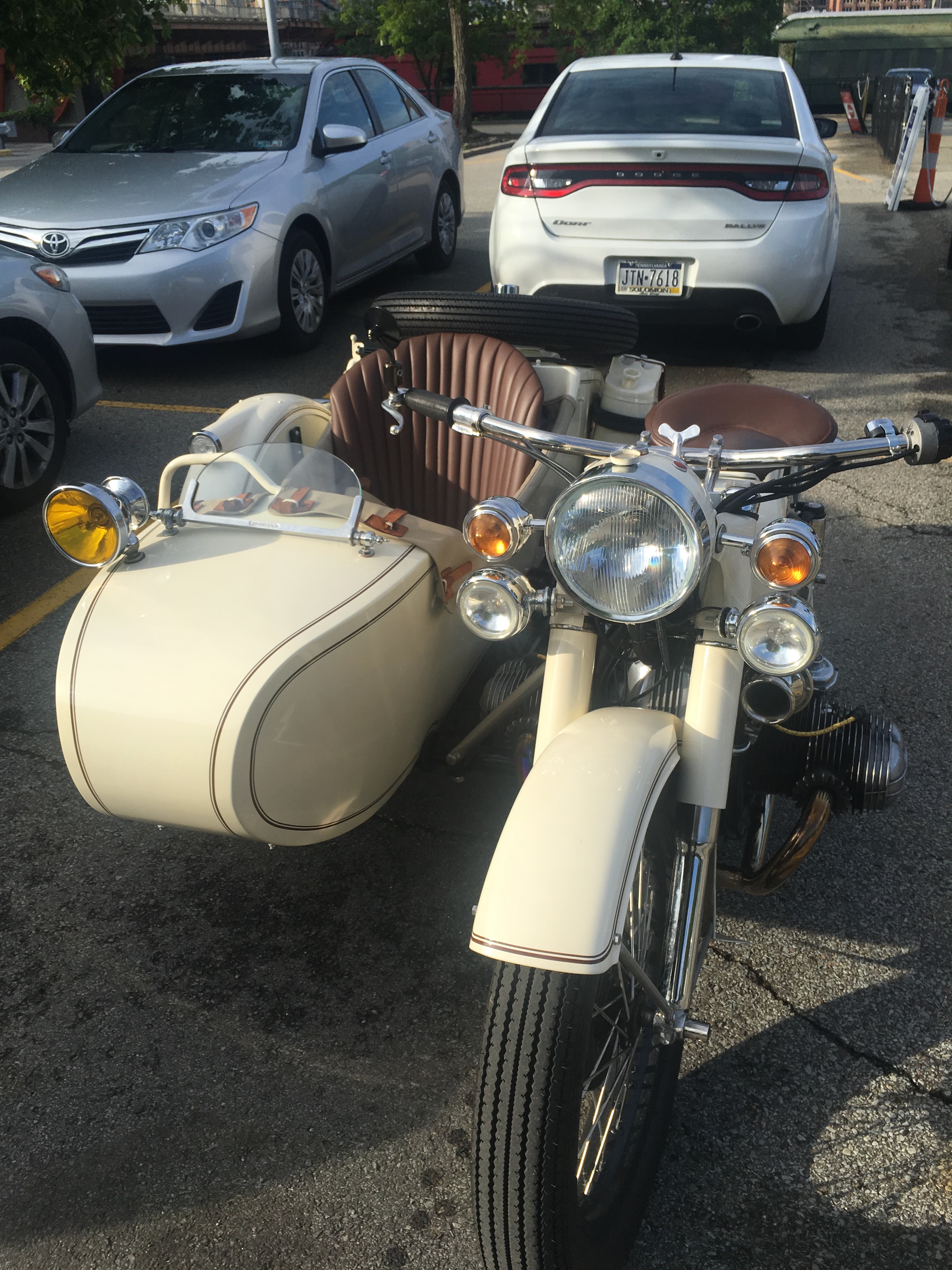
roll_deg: -0.6
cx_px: 476
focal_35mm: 29
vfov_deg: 61.7
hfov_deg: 48.2
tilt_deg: -28.8
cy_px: 635
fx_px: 1063
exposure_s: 1/1221
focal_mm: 4.15
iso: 25
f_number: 2.2
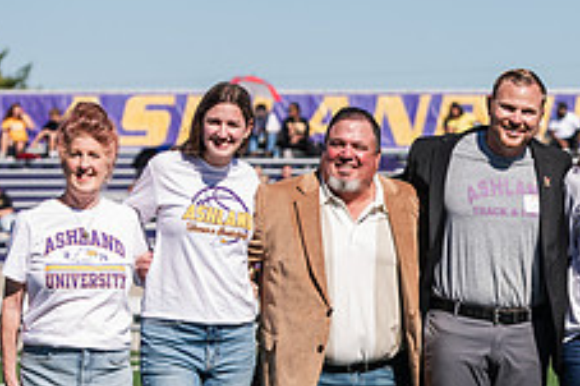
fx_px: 4121
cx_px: 539
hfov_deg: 8.0
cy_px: 311
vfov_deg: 5.4
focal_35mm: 256
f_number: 4.5
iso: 80
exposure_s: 1/640
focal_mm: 100
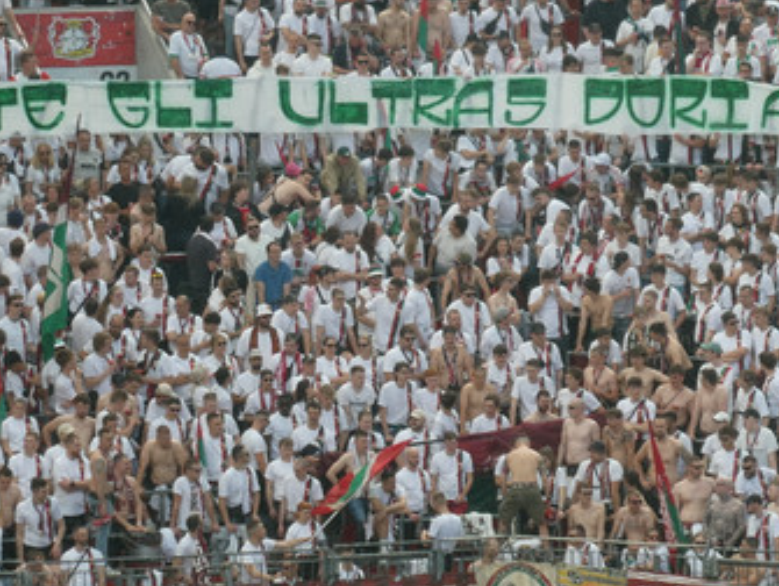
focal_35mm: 477
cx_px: 330
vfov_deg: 3.1
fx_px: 10746
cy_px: 128
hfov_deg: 4.2
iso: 80
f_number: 5.6
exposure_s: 1/125
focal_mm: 44.8
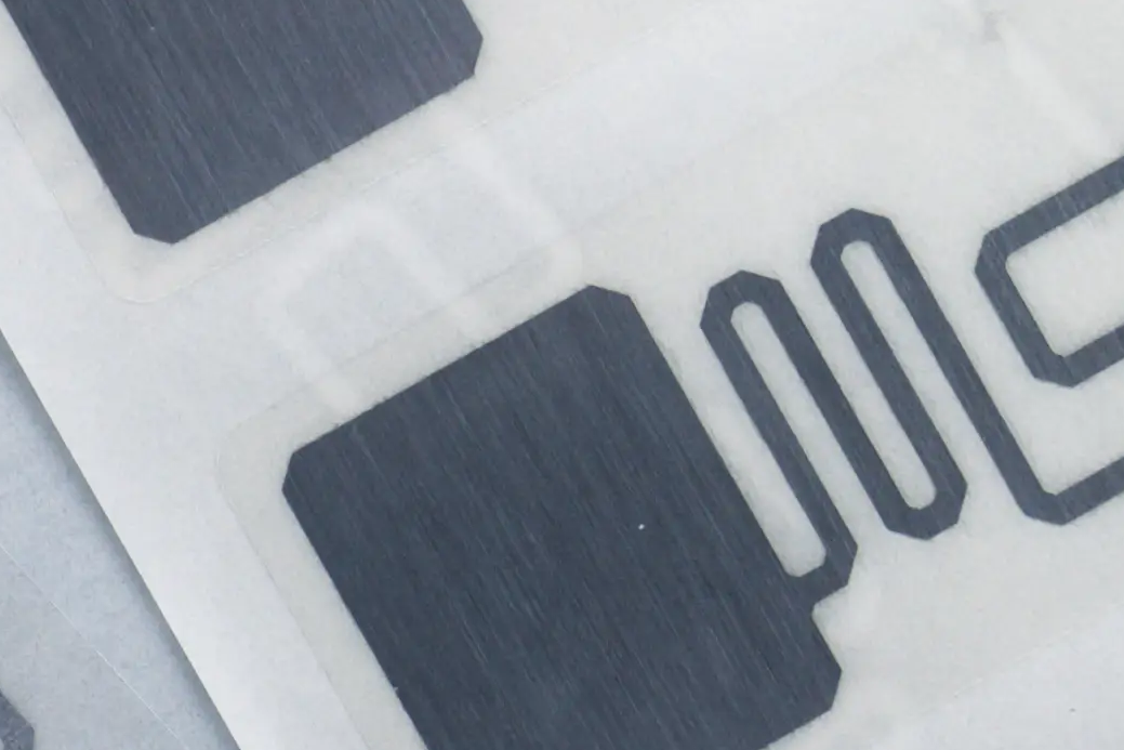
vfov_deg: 3.2
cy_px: -255
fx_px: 13270
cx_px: 2151
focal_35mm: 425
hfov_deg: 4.8
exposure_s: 1/200
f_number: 11
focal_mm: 60
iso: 100
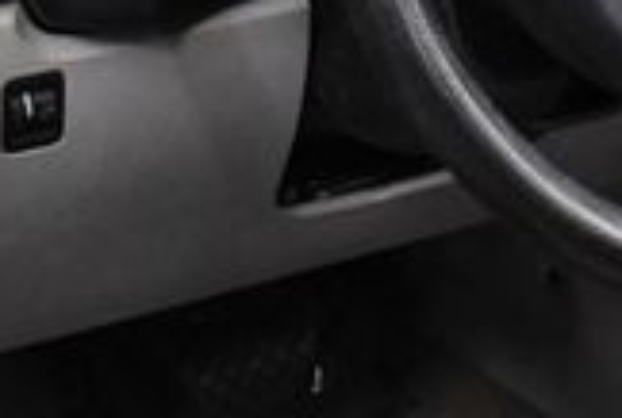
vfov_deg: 9.6
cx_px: 630
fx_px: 2460
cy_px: -50
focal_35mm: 142
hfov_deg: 14.2
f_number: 3.5
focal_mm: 18
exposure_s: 1/125
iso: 2500
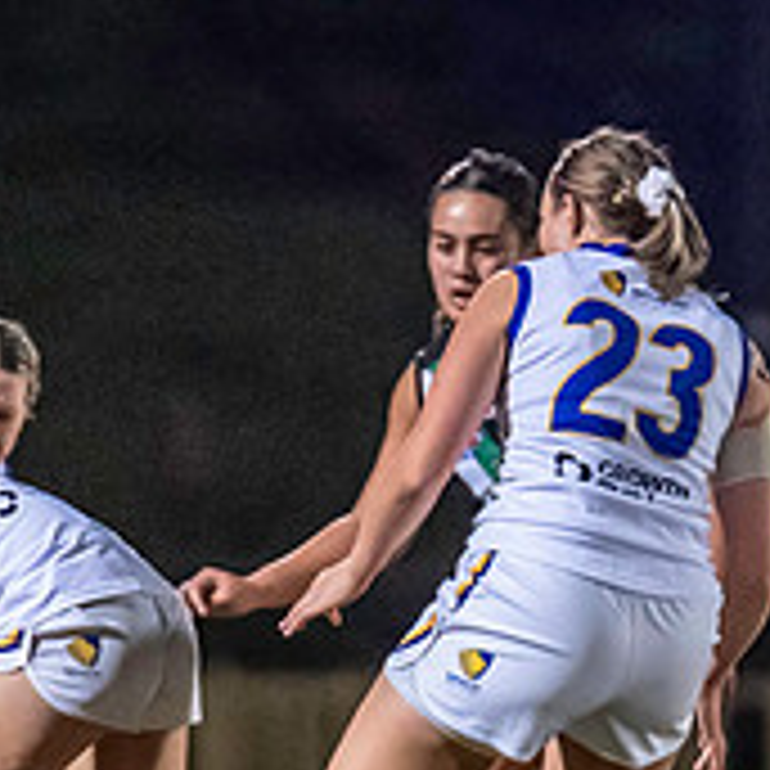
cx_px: -421
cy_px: 864
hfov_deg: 1.2
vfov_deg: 1.2
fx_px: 37825
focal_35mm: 1503
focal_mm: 300
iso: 10000
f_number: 2.8
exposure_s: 1/1000
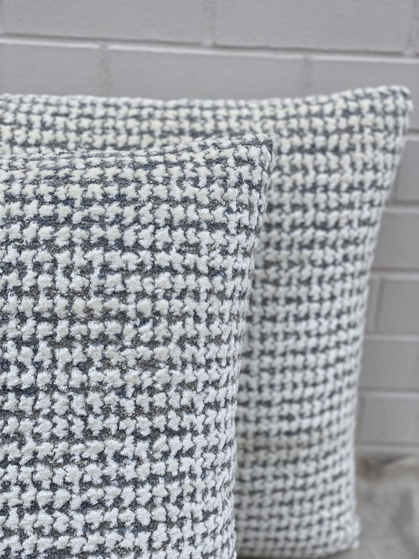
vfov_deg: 36.8
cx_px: 210
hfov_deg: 28.0
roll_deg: -3.5
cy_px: 280
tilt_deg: -22.5
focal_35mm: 52
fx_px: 839
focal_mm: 6
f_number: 2
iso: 40
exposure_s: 1/122
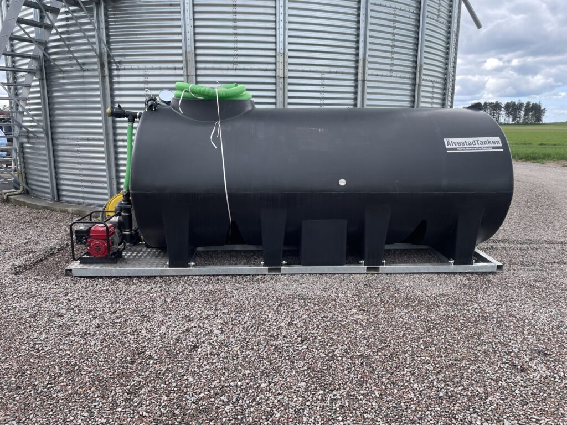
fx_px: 426
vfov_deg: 53.1
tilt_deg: -10.0
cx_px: 284
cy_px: 212
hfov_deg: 67.3
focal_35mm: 26
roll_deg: -0.3
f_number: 1.6
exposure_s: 1/609
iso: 32
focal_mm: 4.2
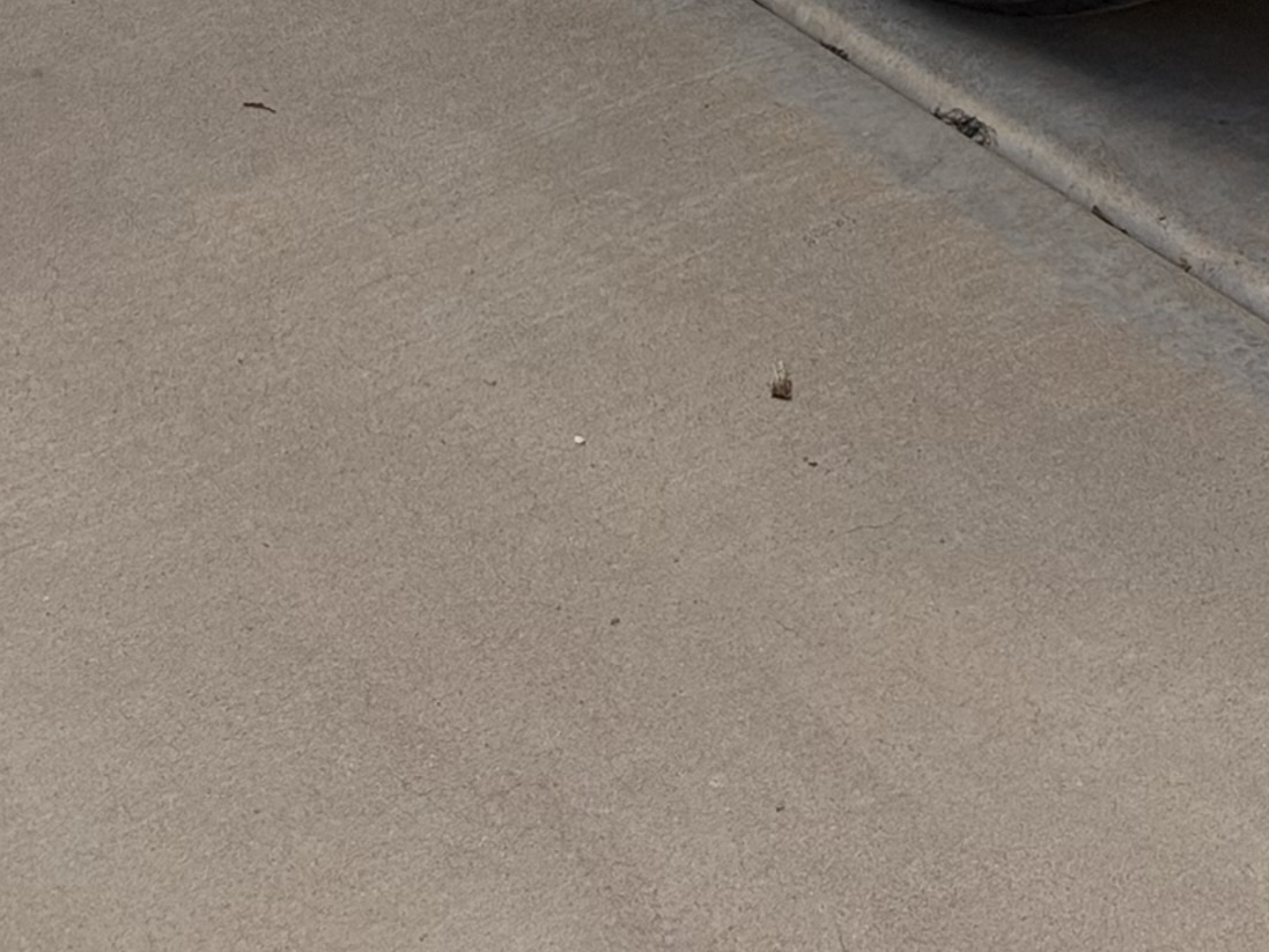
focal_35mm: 125
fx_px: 4583
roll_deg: -0.2
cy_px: -1225
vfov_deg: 10.4
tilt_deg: -13.6
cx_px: 452
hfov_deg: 15.7
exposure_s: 1/1838
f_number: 1.8
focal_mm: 6.93
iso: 100
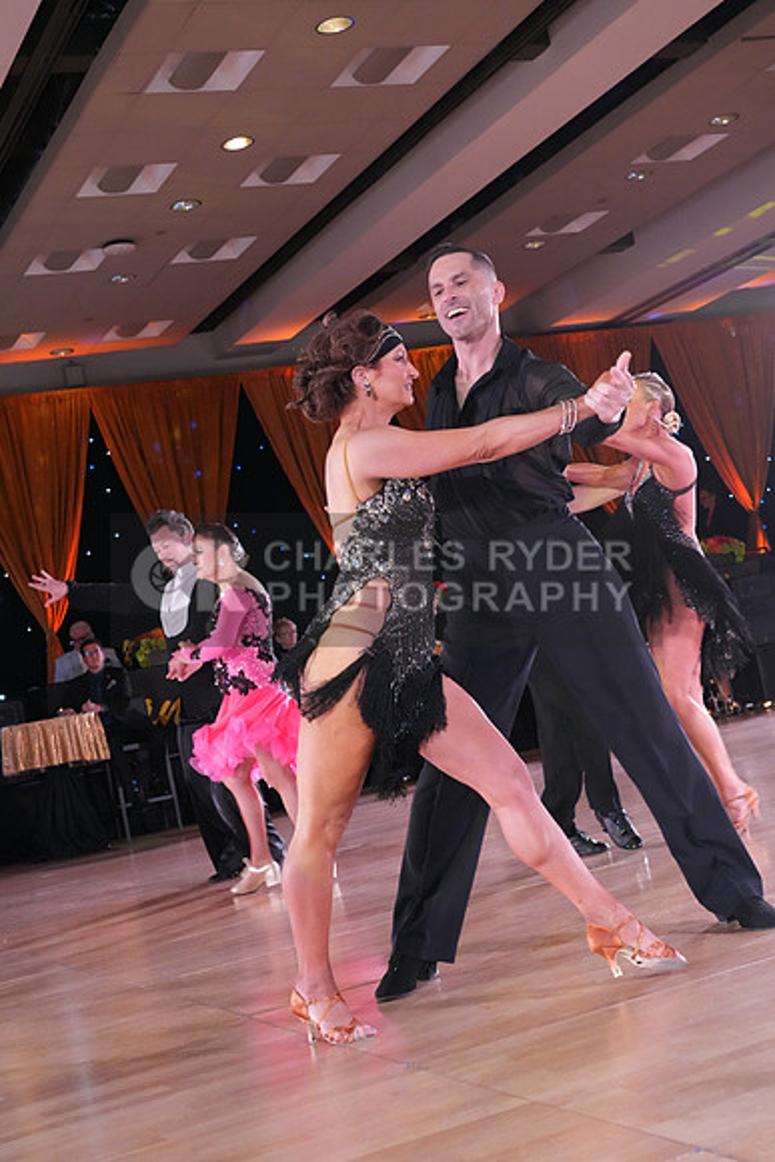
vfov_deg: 40.3
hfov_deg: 27.5
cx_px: 388
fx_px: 1581
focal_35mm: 49
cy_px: 581
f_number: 6.3
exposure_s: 1/250
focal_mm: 49
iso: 6400
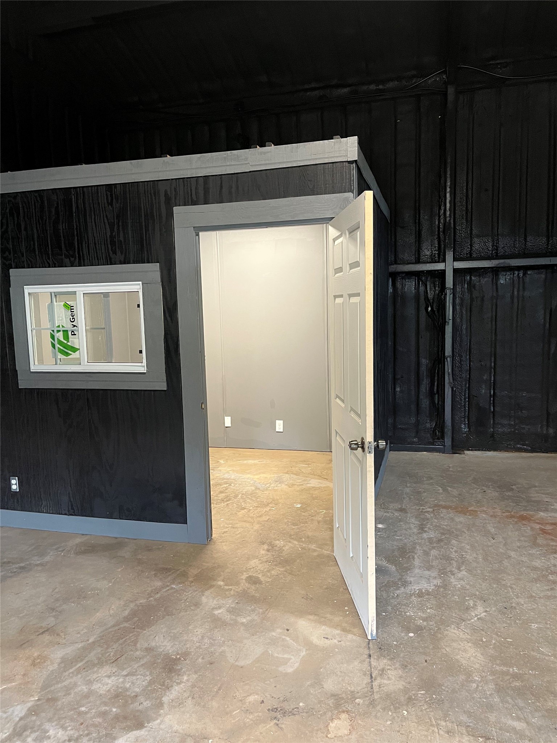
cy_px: 372
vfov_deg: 67.3
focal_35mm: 26
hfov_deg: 53.1
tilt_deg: -7.1
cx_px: 278
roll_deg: +1.4
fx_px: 558
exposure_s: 1/60
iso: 400
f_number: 1.6
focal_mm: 5.1
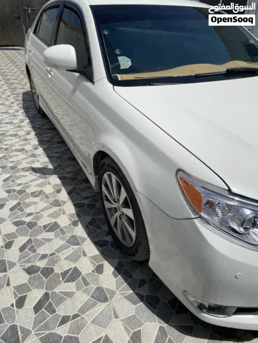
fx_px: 258
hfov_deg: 53.1
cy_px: 172
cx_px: 129
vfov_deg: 67.3
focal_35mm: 26
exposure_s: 1/7194
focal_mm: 4.25
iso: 32
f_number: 1.8
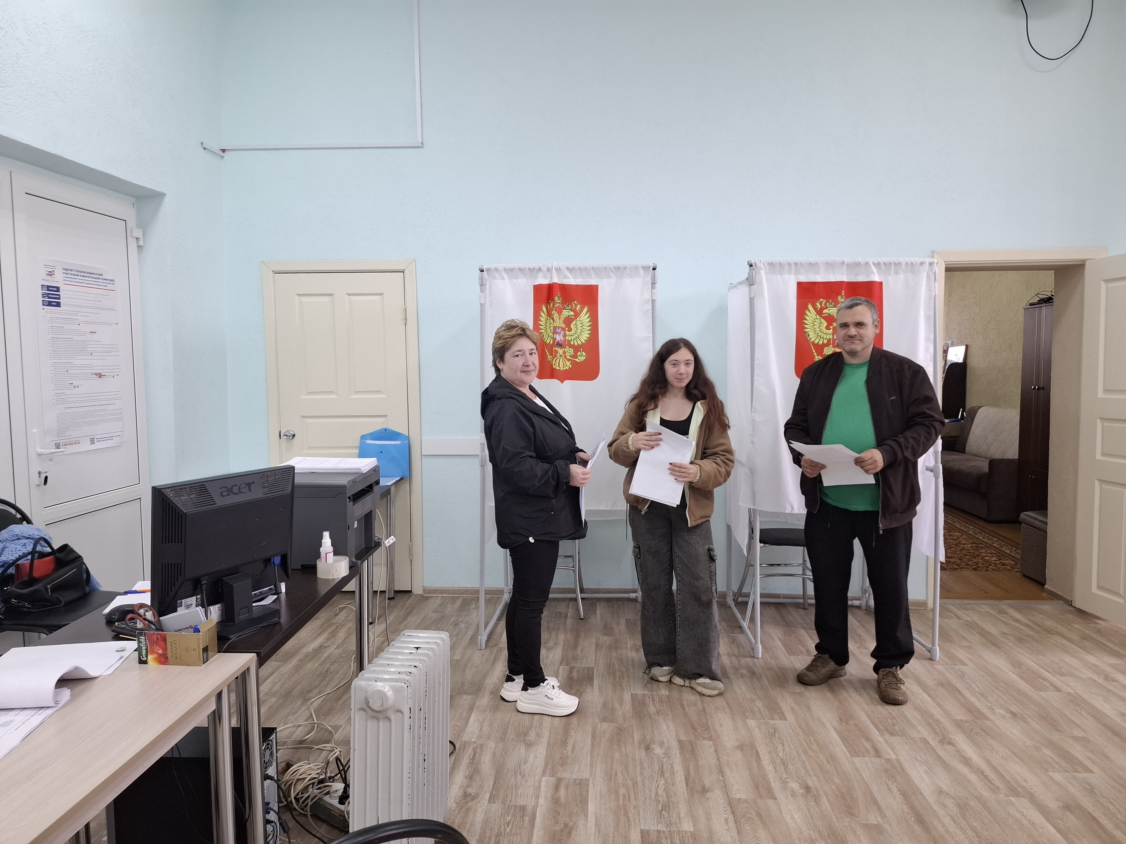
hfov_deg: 73.9
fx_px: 748
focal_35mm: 23
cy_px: 422
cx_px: 563
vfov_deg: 58.9
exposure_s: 1/100
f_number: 1.8
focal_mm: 5.54
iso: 200
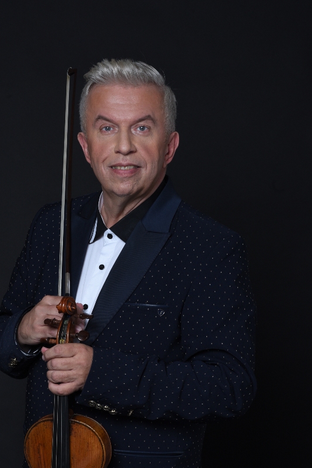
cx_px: 96
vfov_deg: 16.6
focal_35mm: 123
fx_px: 1597
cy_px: 320
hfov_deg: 11.1
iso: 125
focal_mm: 85
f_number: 13
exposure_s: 1/100
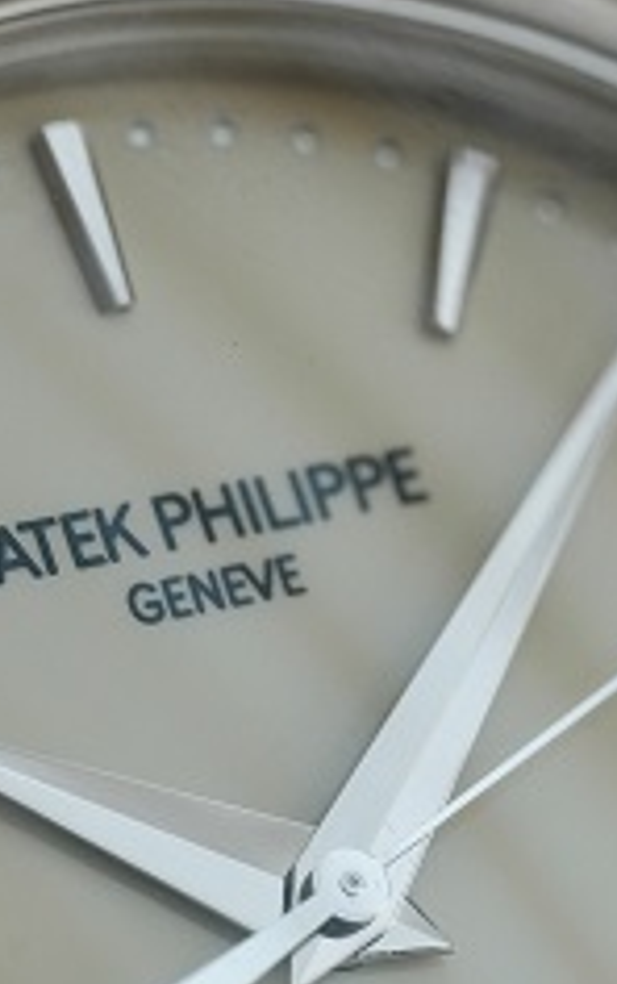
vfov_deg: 6.6
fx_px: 8535
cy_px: 961
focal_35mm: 318
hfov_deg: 4.1
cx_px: 350
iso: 2500
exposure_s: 1/250
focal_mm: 105
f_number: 6.3
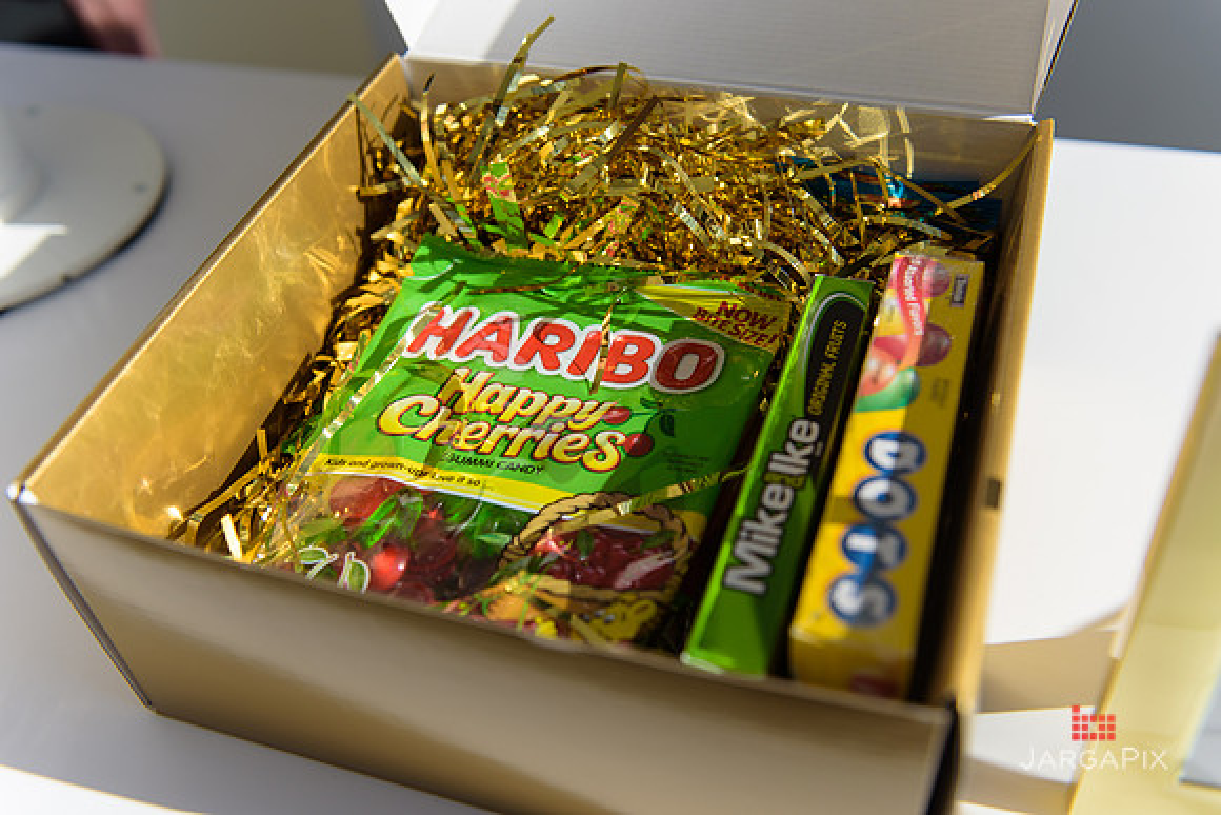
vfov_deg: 37.9
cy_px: 408
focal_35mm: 35
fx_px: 1187
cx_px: 610
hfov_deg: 54.4
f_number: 3.2
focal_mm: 35
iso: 200
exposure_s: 1/2000
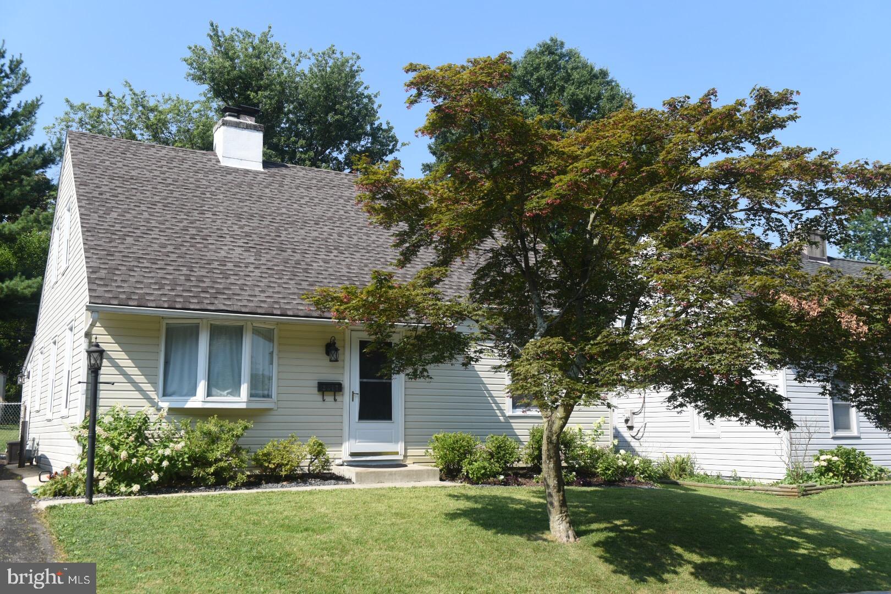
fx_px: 891
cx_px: 446
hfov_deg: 53.1
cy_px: 297
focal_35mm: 36
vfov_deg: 36.9
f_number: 6.3
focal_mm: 36
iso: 160
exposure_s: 1/500
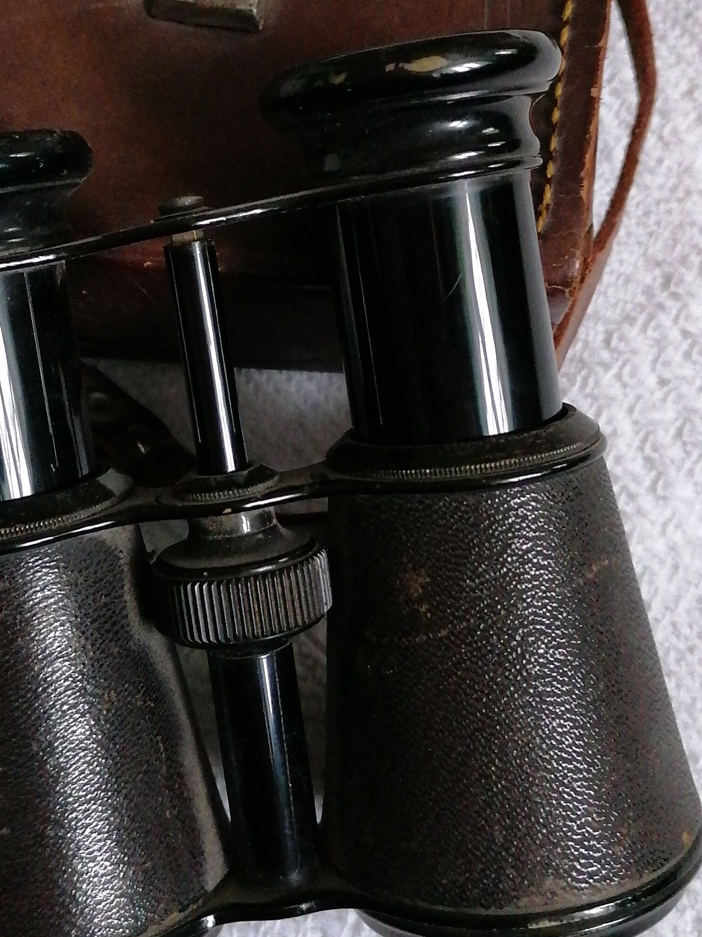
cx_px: 255
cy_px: 320
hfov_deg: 26.9
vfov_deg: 35.2
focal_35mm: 54
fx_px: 1460
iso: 640
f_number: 1.8
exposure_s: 1/20
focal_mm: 4.75
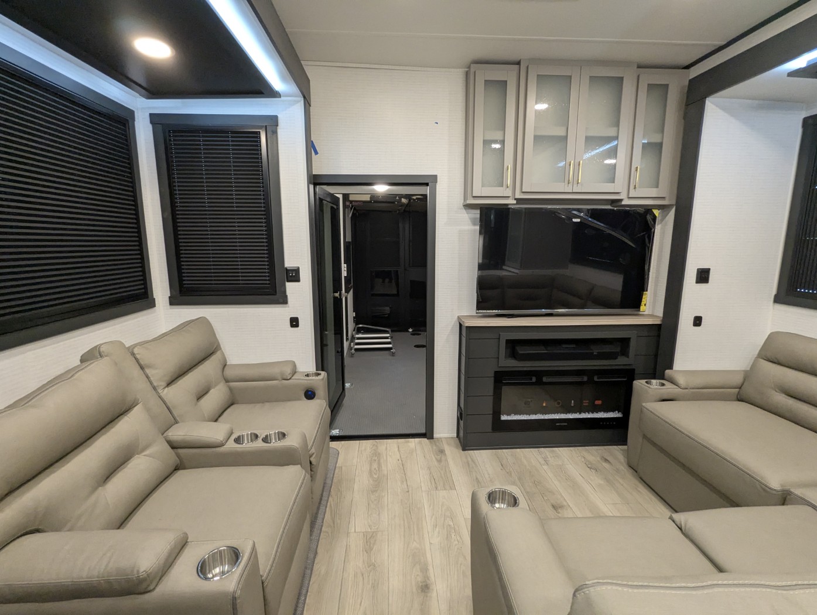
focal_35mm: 16
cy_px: 308
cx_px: 408
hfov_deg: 94.4
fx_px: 378
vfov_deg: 78.2
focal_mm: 2.35
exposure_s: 1/83.3
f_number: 2.2
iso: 394
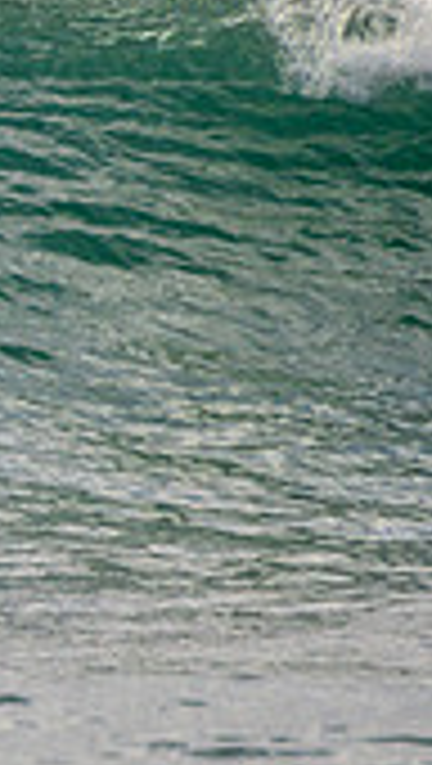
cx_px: -1155
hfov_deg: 0.6
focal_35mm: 1968
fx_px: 39958
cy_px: 412
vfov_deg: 1.1
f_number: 5.6
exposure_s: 1/2000
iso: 280
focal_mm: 400
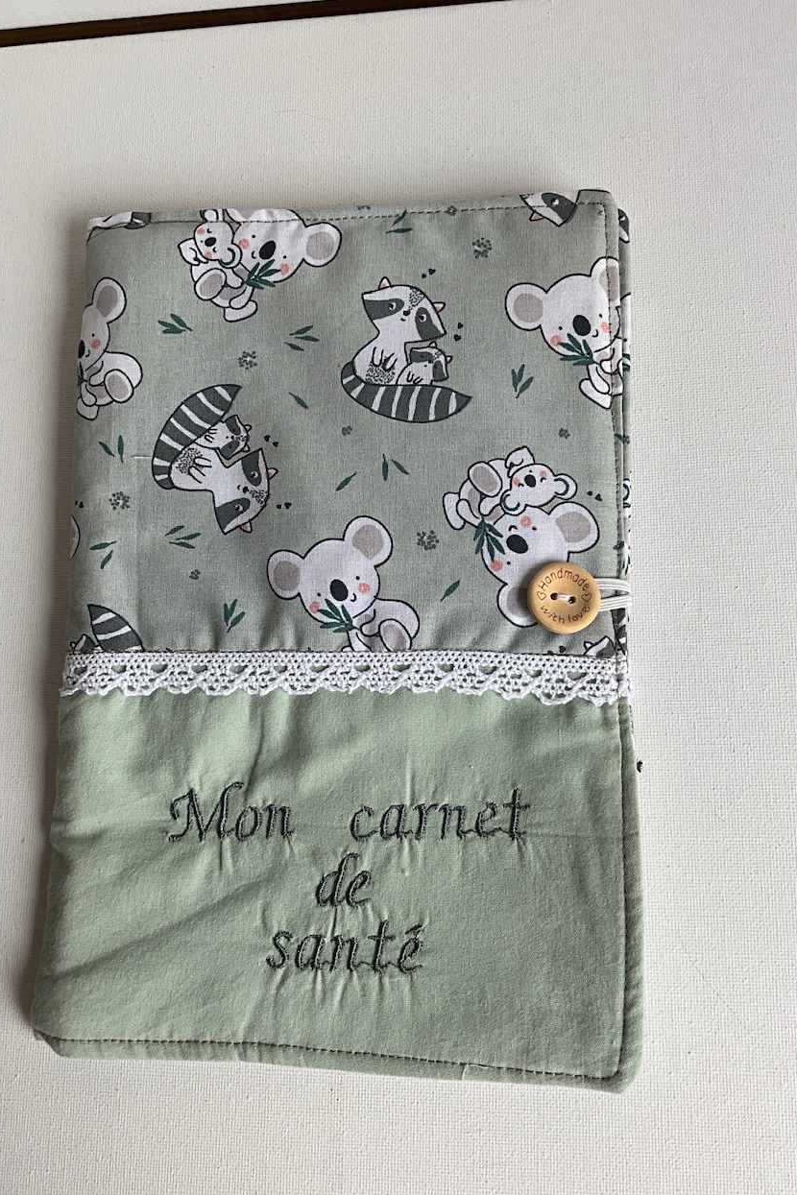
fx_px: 1029
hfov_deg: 42.3
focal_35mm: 31
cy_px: 599
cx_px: 374
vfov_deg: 60.3
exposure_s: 1/217
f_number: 1.8
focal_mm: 3
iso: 20
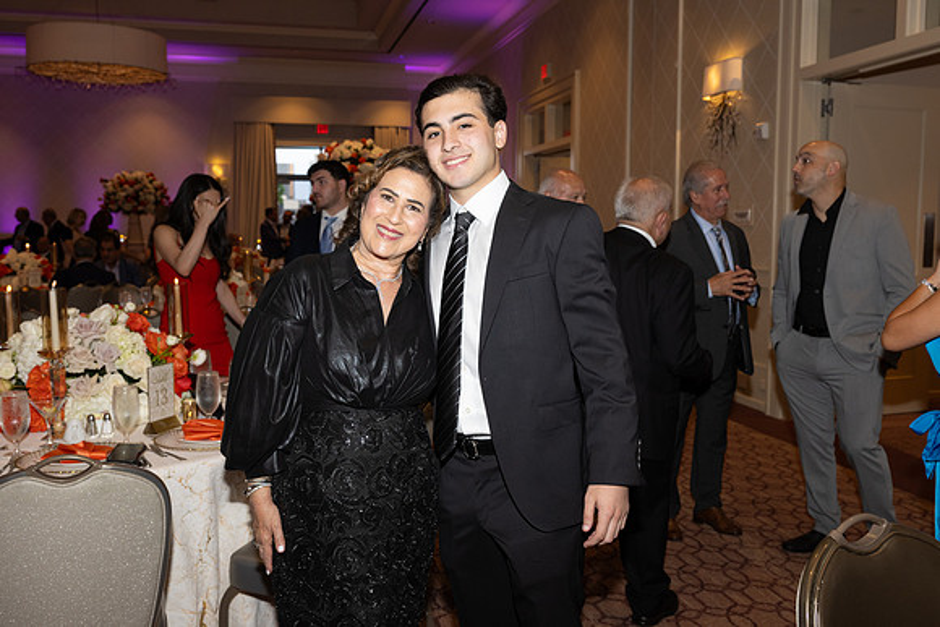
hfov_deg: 56.5
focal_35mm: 34
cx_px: 470
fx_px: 875
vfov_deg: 39.4
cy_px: 314
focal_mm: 33.5
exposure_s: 1/100
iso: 800
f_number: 5.6
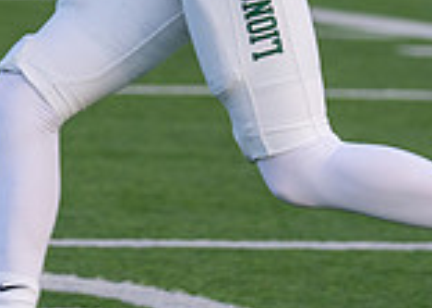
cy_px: -217
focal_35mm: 571
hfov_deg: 3.5
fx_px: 6997
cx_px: 60
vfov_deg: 2.5
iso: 400
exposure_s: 1/1000
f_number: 2.8
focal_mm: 135
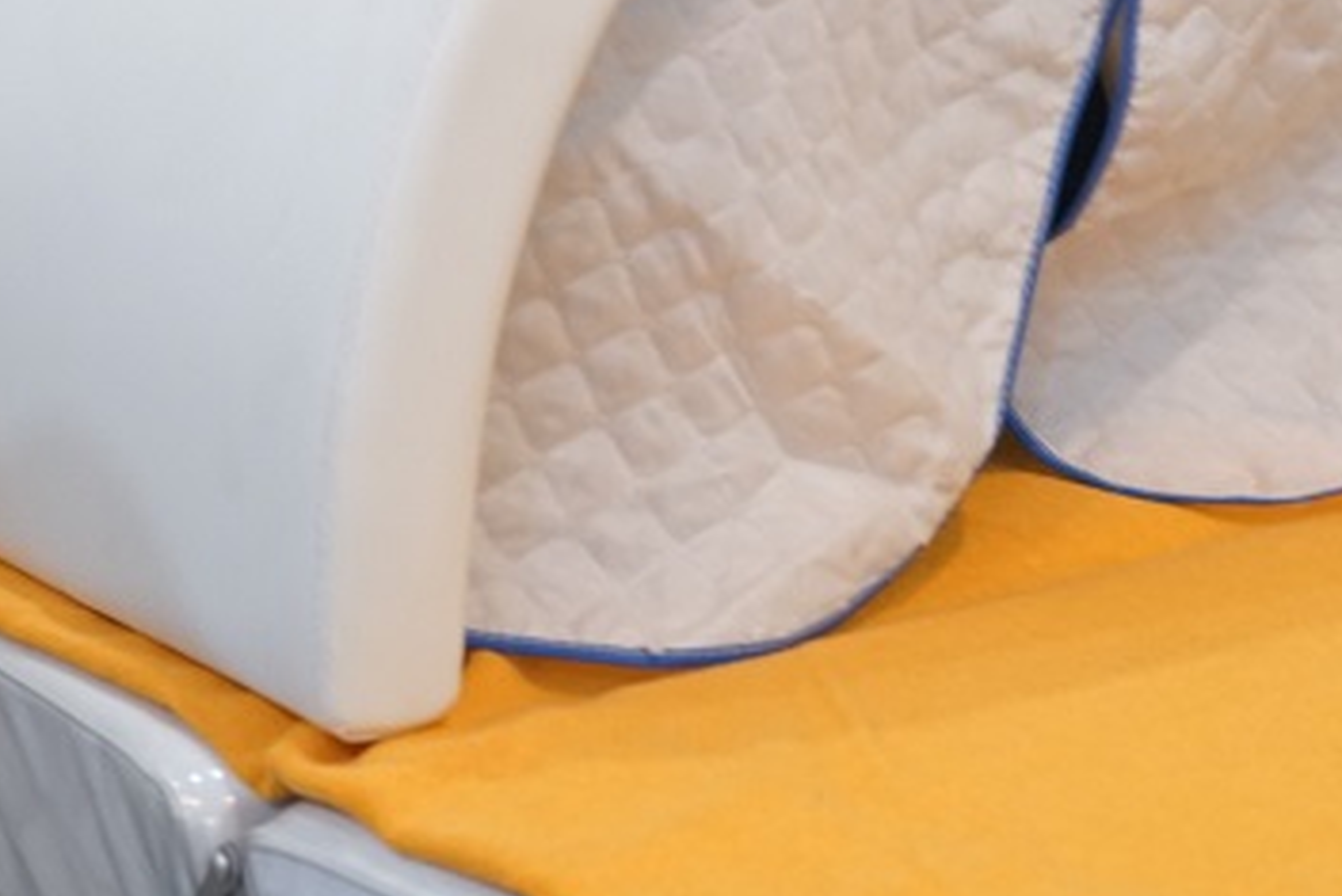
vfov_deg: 17.6
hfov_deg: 26.9
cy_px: -65
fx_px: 2797
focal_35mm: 75
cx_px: 824
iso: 2000
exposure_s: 1/30
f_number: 5
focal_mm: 33
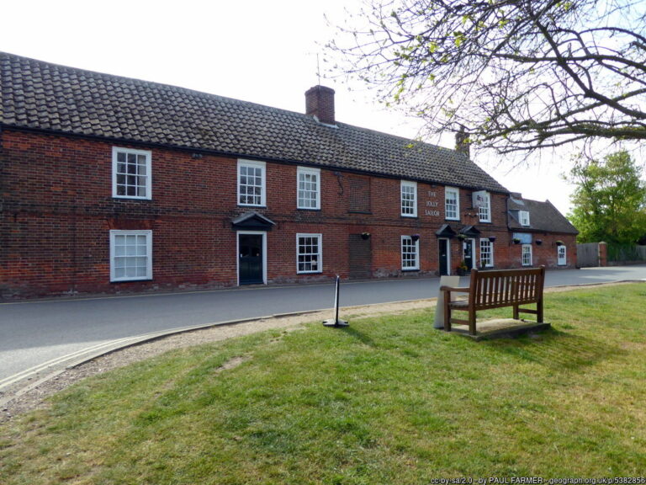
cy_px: 242
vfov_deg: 54.9
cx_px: 323
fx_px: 467
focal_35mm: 25
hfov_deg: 69.4
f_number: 3.3
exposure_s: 1/500
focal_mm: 4.3
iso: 100
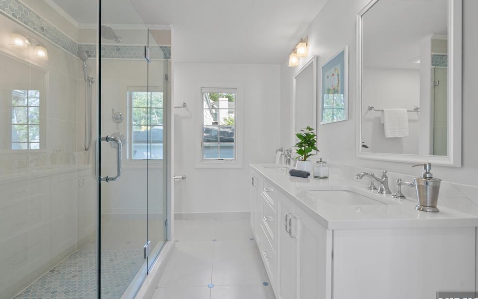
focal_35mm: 17
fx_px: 221
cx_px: 237
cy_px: 147
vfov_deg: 68.0
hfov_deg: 94.4
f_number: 9
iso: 250
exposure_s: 1/4
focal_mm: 16
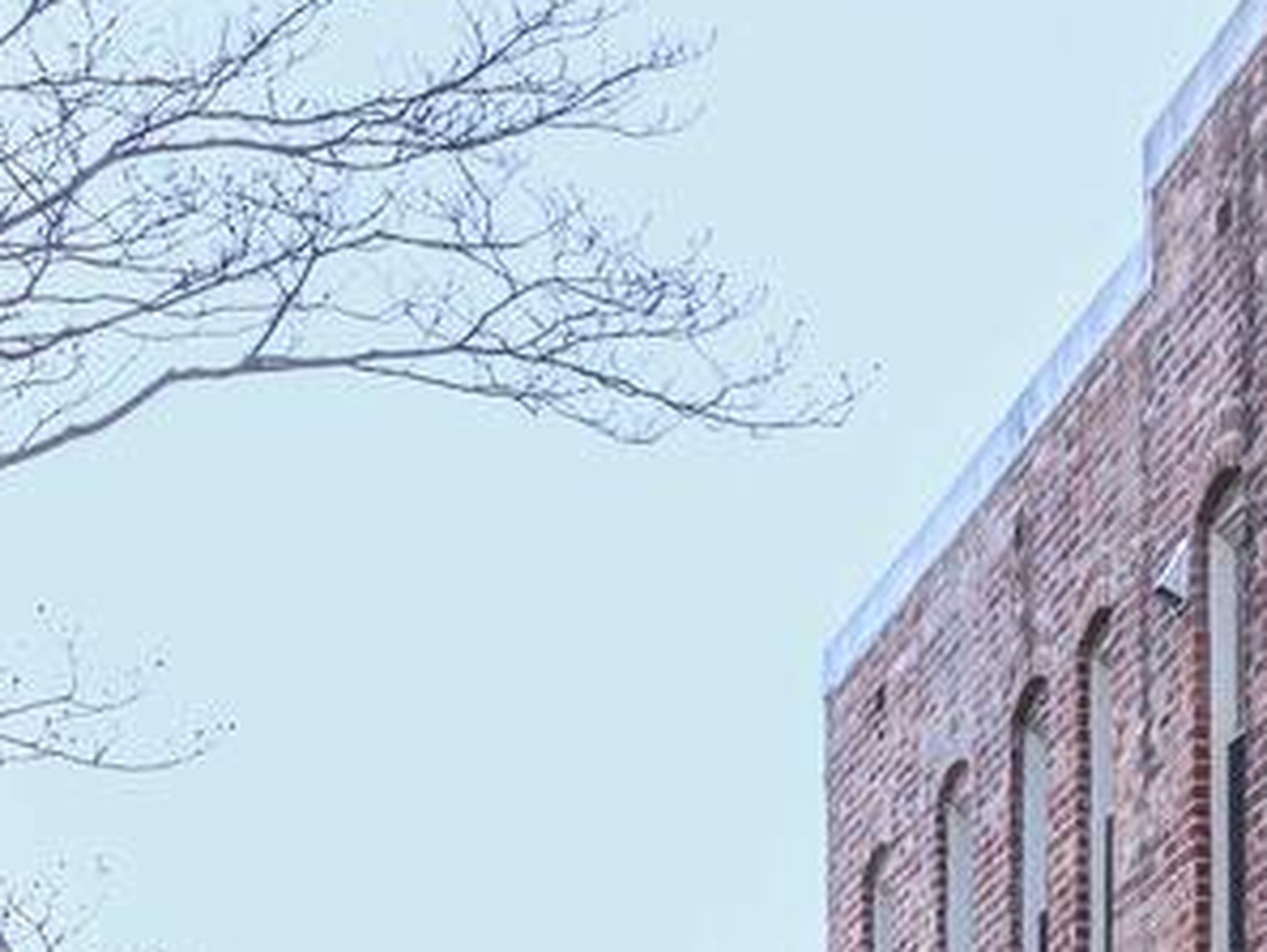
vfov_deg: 8.0
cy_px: 1383
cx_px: 3310
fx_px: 6657
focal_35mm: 182
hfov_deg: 9.4
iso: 200
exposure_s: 1/160
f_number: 8
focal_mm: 32.5
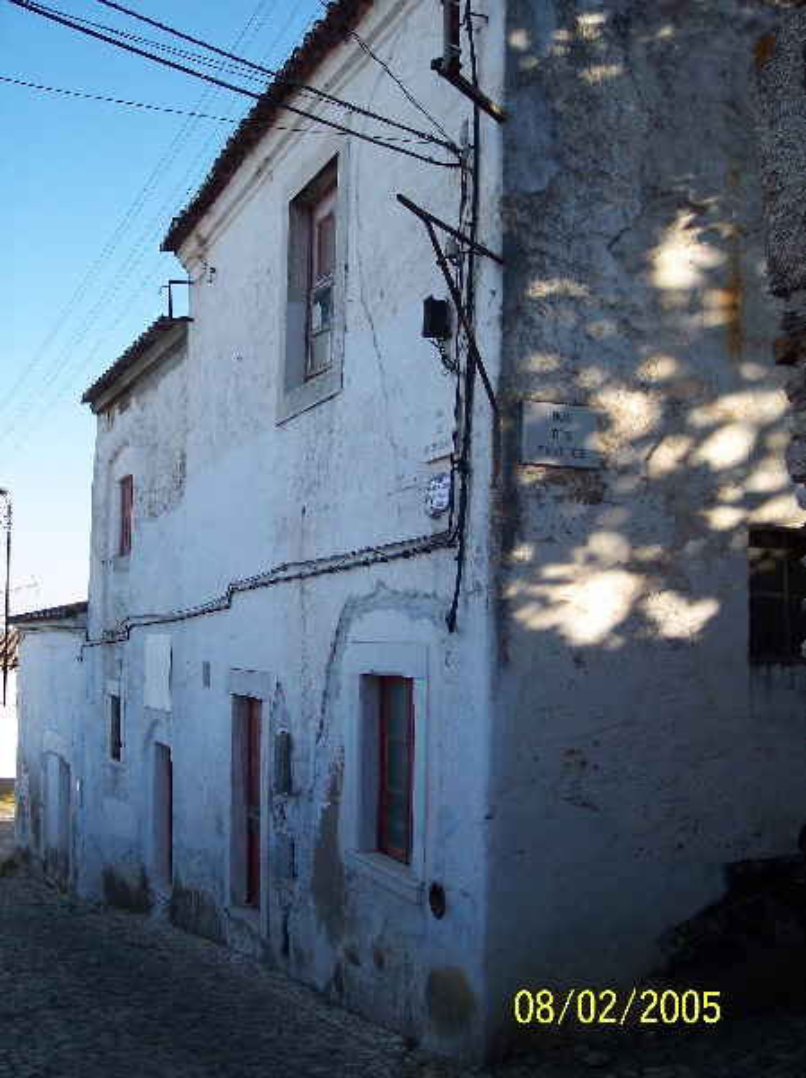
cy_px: 539
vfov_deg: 49.0
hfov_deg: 37.7
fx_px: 1181
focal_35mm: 38
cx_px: 403
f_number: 2.8
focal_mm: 8
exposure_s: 1/700
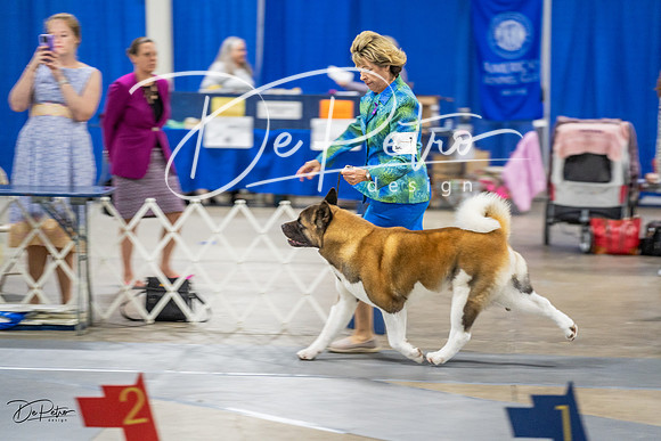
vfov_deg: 9.7
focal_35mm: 142
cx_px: 330
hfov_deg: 14.4
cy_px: 220
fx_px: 2608
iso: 2500
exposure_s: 1/160
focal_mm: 142
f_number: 2.8
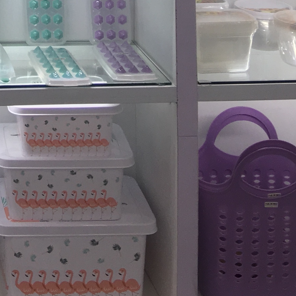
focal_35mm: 104
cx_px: -90
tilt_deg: +1.6
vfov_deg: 14.4
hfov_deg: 15.9
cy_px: -267
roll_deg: -0.2
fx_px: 1006
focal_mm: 4.15
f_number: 2.2
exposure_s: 1/100
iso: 25
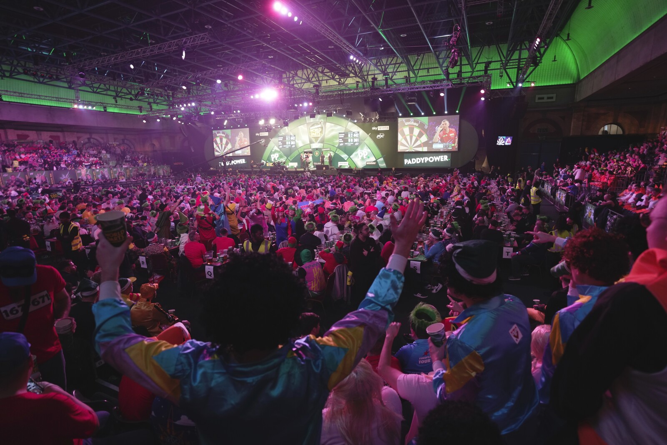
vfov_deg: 73.8
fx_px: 296
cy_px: 222
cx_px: 334
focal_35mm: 16
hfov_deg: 96.7
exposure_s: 1/50
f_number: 2.8
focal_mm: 16
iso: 800
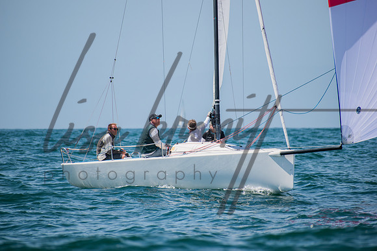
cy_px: 126
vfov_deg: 3.5
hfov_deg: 5.3
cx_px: 188
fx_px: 4085
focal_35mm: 390
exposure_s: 1/1000
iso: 200
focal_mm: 260
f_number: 6.3
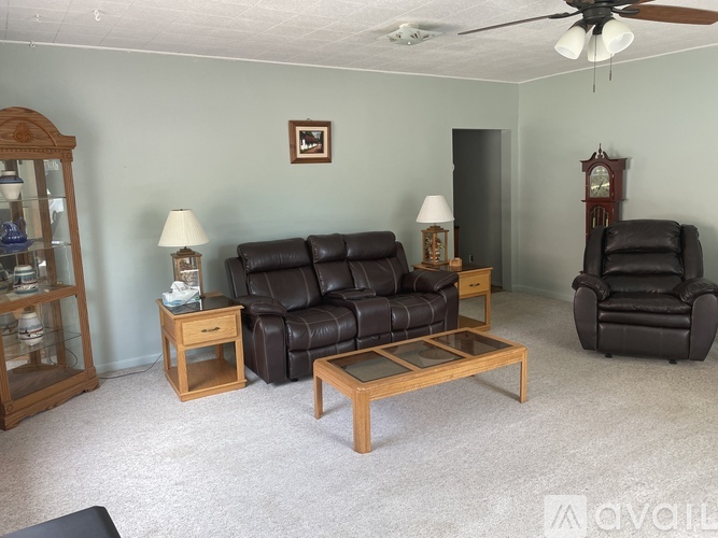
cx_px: 359
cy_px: 269
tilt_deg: -9.3
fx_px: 539
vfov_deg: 53.0
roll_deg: +2.2
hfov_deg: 67.3
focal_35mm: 26
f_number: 1.6
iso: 80
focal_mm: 4.2
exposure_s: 1/121
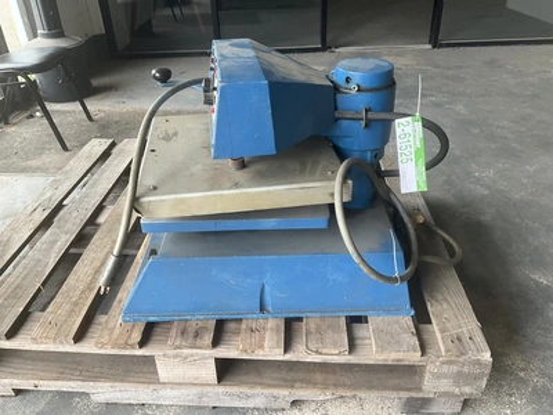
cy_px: 208
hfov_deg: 61.7
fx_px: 463
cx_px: 276
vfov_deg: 48.2
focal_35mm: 29
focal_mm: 3
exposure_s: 1/122
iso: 40
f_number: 1.8
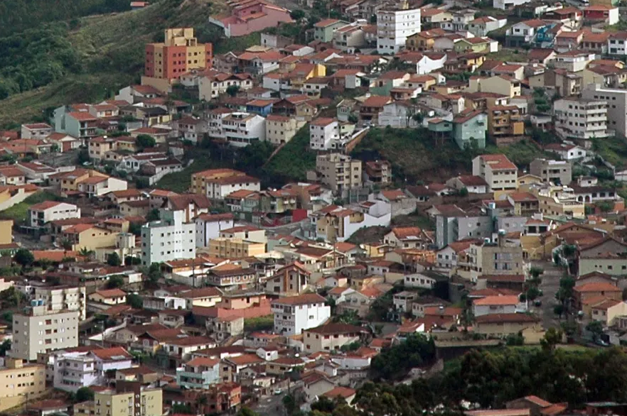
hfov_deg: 3.8
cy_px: -148
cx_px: 242
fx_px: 9472
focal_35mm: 544
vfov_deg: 2.5
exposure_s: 1/400
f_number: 10
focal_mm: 125
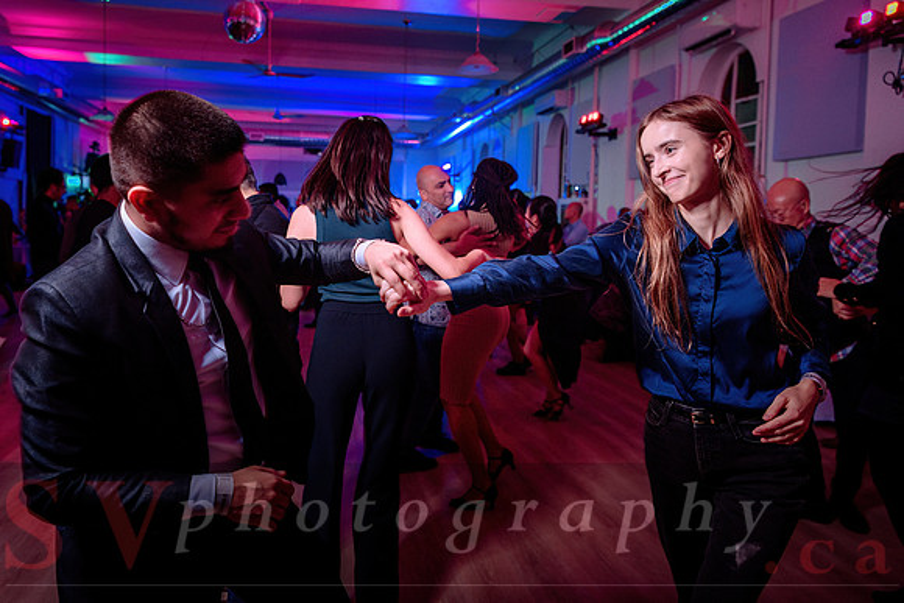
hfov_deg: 67.4
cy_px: 264
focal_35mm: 27
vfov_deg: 47.9
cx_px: 428
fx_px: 677
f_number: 3.5
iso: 800
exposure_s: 1/60
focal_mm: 24
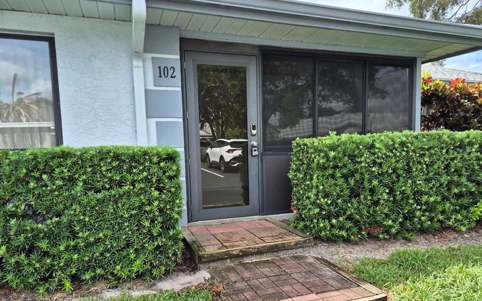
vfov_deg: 49.0
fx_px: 328
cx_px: 246
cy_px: 178
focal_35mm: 25
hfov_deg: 72.5
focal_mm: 5.4
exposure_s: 1/758
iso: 25
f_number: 1.8
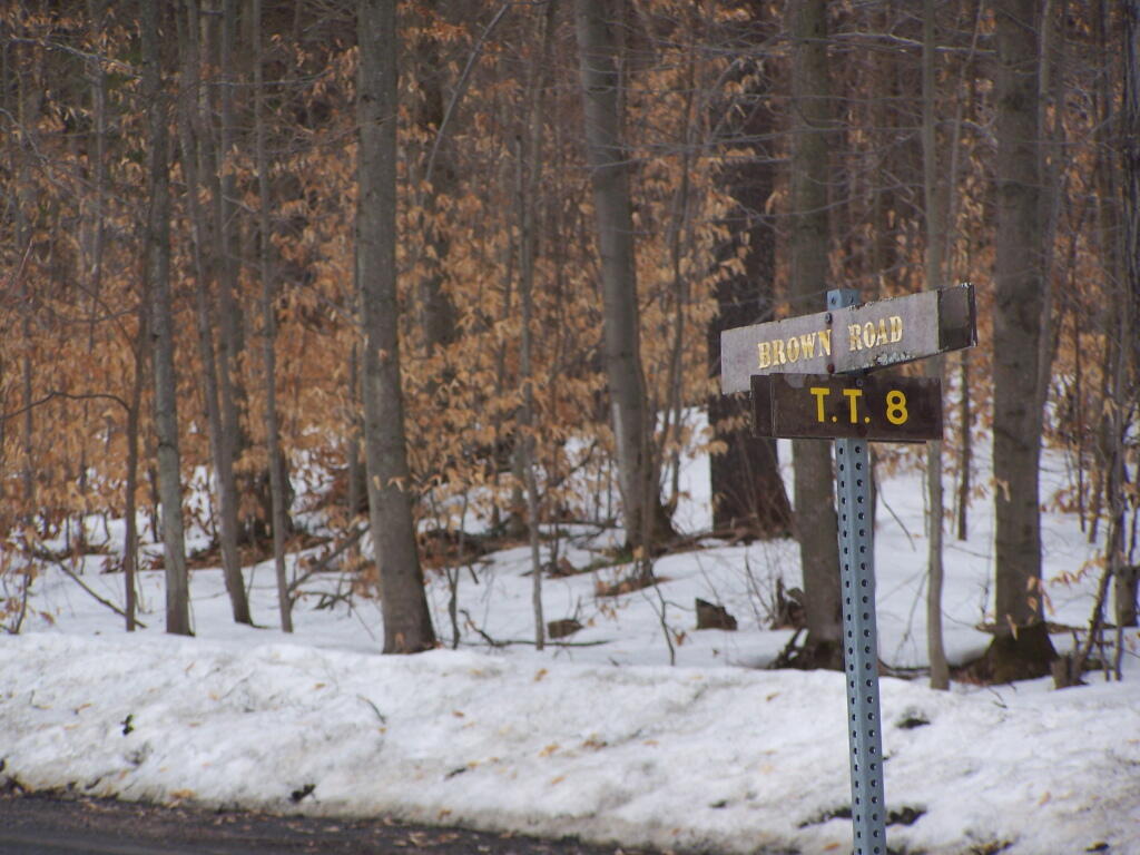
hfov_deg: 9.1
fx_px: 7179
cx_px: 570
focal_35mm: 218
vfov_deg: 6.8
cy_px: 428
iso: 80
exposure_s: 1/800
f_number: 3.2
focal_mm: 36.2
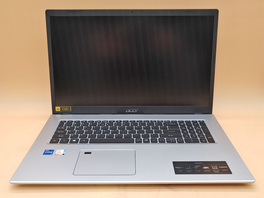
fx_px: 252
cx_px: 132
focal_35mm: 33
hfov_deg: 55.4
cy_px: 99
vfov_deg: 42.9
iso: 50
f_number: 1.8
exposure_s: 1/80
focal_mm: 4.36
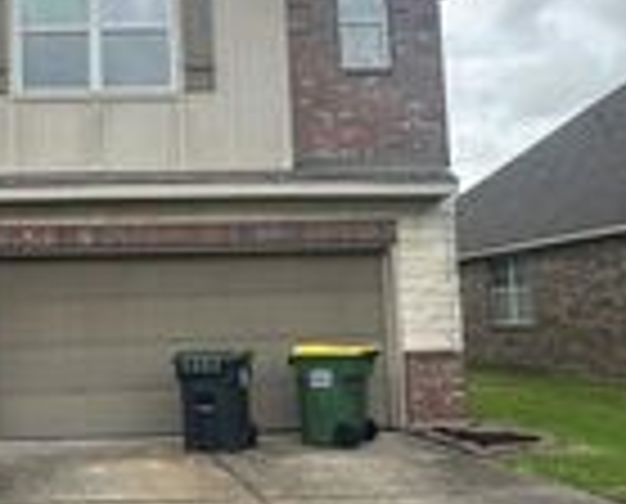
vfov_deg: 31.0
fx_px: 910
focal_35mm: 49
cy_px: 236
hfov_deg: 35.6
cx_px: 59
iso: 50
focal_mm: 2.22
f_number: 2.2
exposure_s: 1/1082
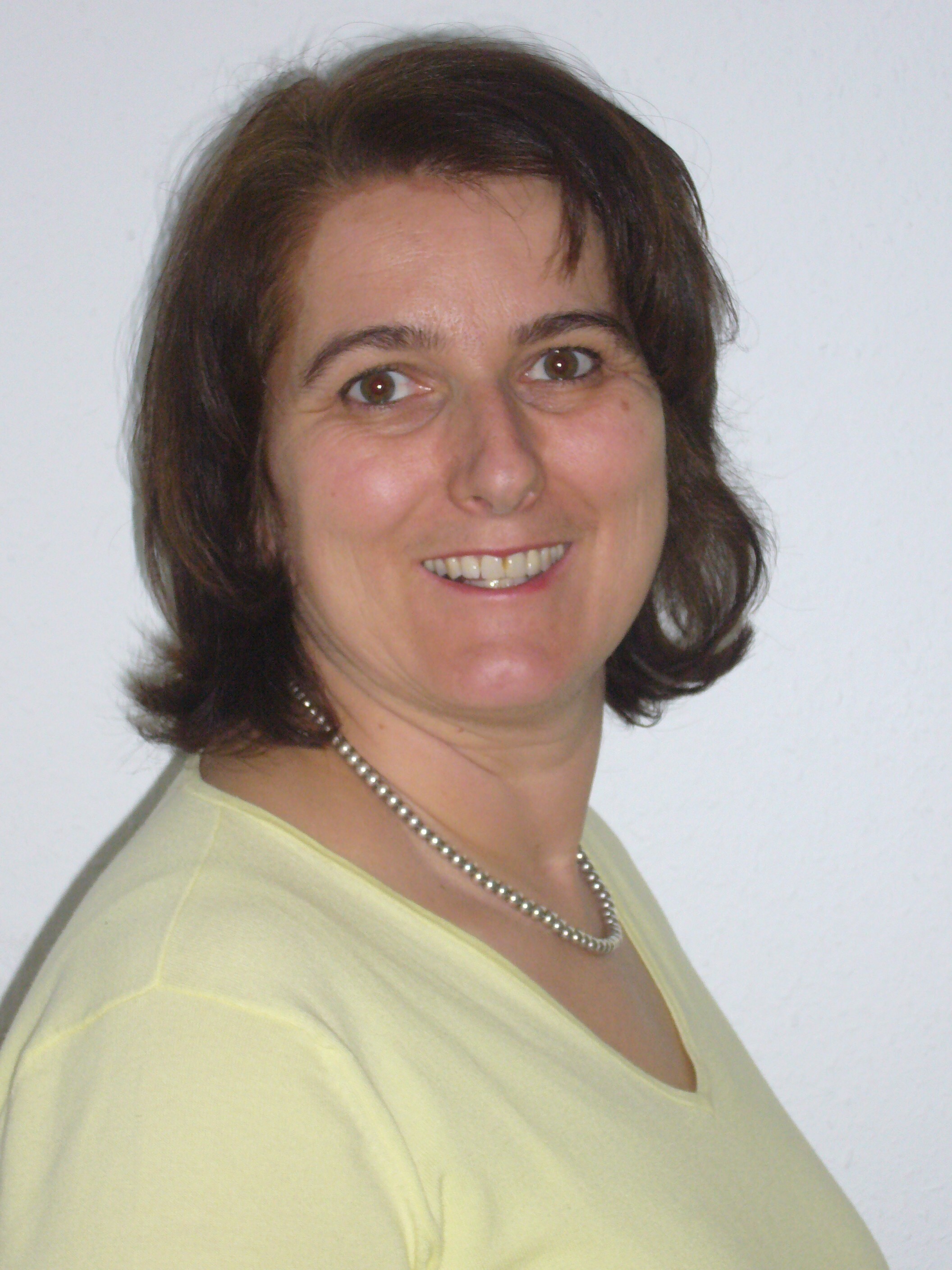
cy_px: 635
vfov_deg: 19.3
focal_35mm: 102
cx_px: 476
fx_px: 3740
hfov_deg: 14.5
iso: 200
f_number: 5.6
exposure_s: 1/30
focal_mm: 16.8
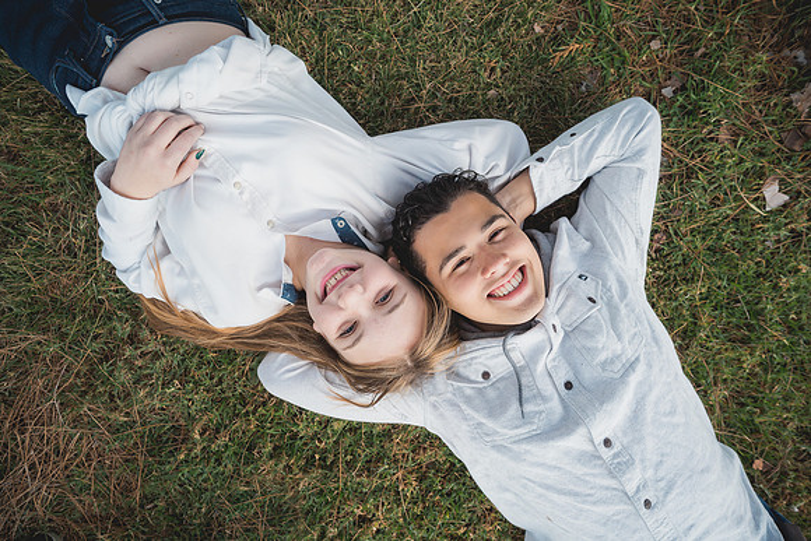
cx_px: 406
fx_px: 406
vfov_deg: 67.4
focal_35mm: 18
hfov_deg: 90.0
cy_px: 270
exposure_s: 1/1000
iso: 250
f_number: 2.8
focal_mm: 18
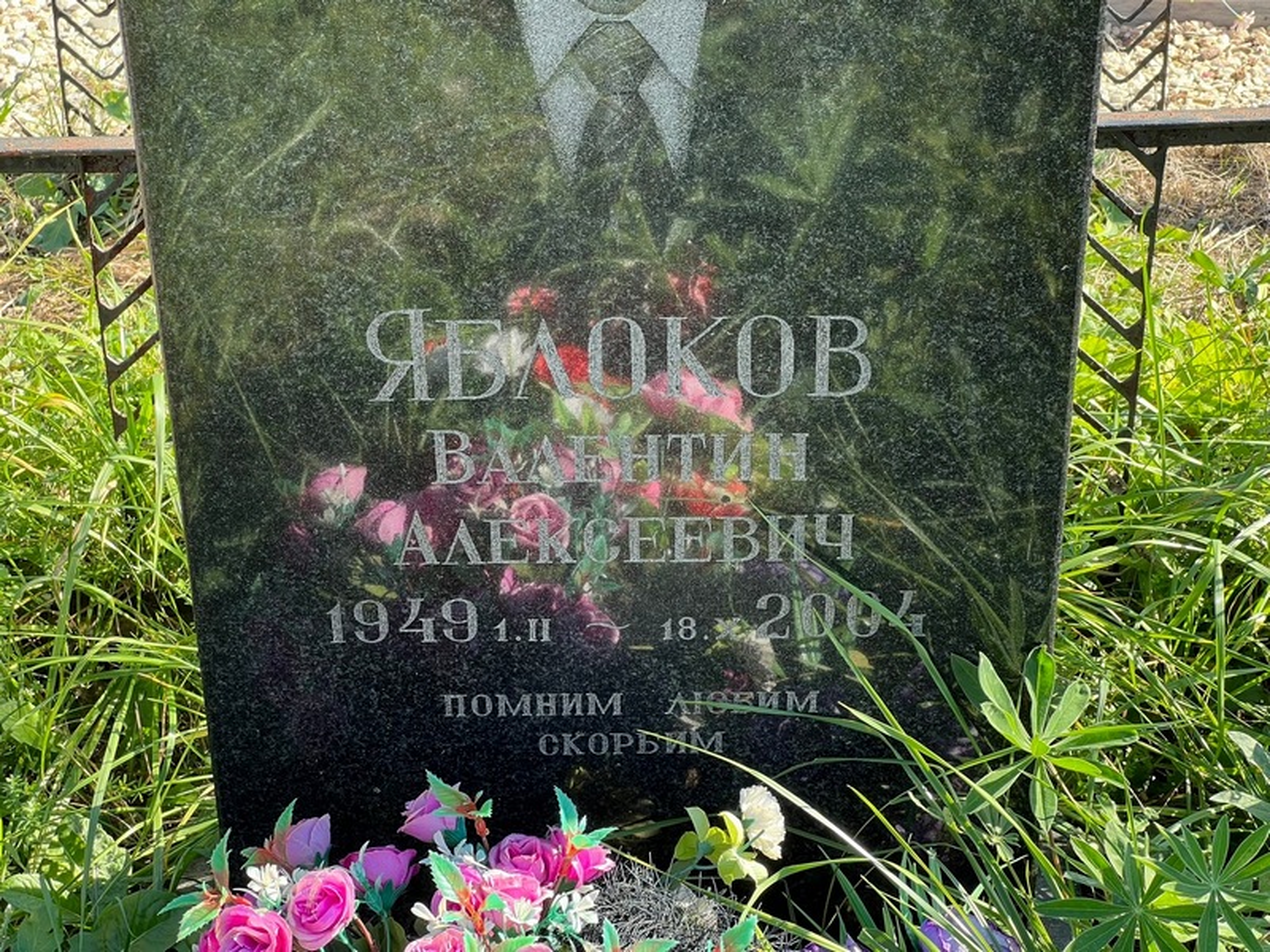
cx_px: 635
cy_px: 476
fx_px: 2825
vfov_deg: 19.1
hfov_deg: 25.3
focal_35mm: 77
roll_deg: +0.4
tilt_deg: -32.6
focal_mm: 9
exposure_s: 1/99
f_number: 2.8
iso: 32
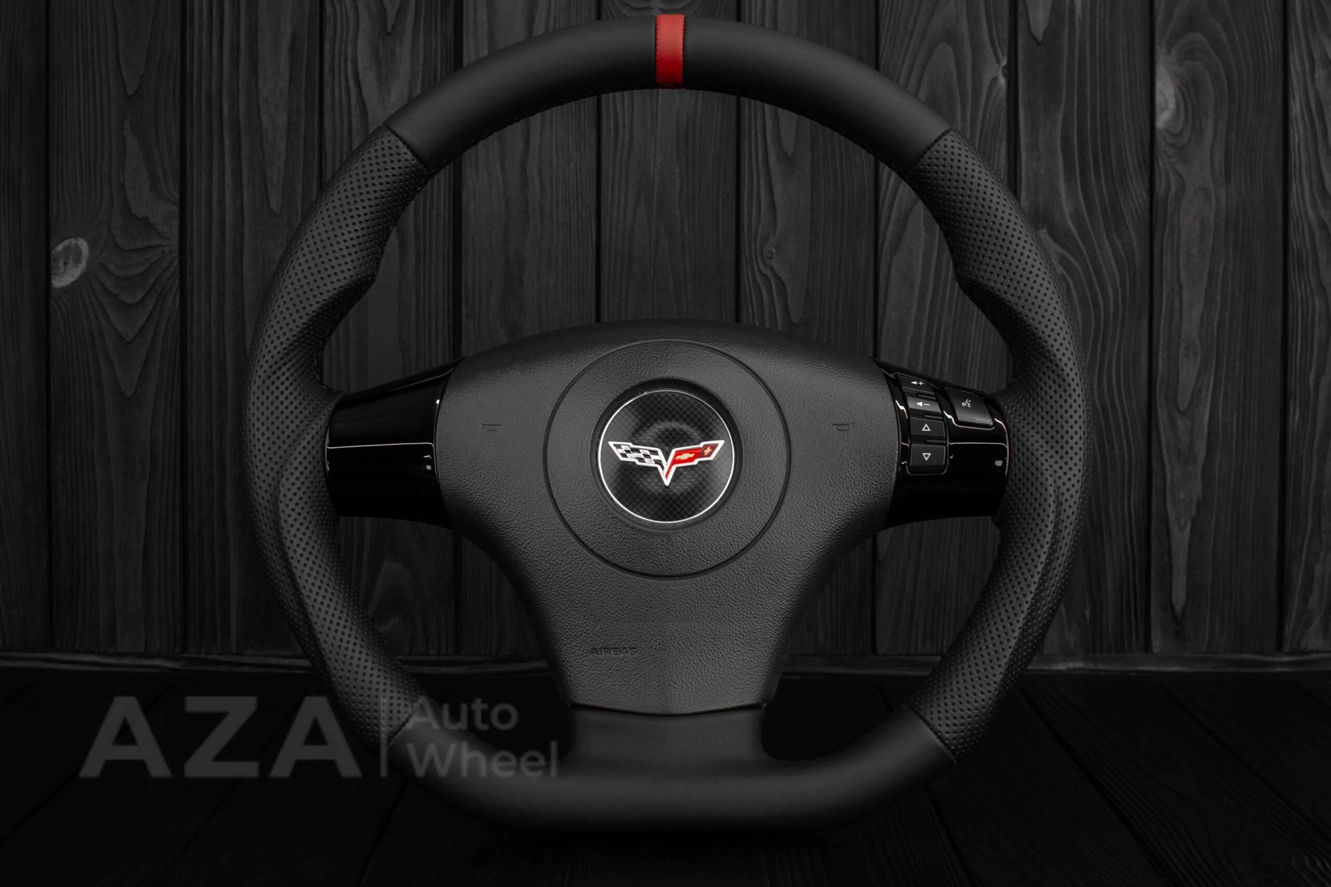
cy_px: 444
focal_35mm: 52
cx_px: 666
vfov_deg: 25.8
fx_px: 1941
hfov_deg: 37.8
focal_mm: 35
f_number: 6.3
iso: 500
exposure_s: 1/125
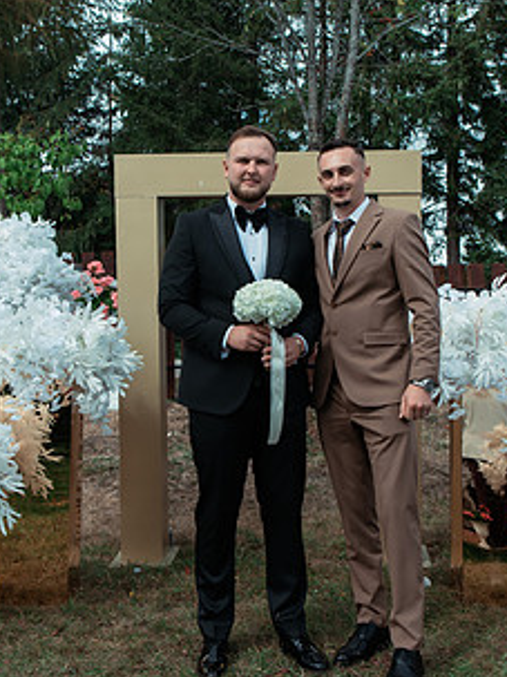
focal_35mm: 50
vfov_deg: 38.1
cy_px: 290
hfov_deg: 29.1
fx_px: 977
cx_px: 268
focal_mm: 35
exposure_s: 1/800
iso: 320
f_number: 6.3
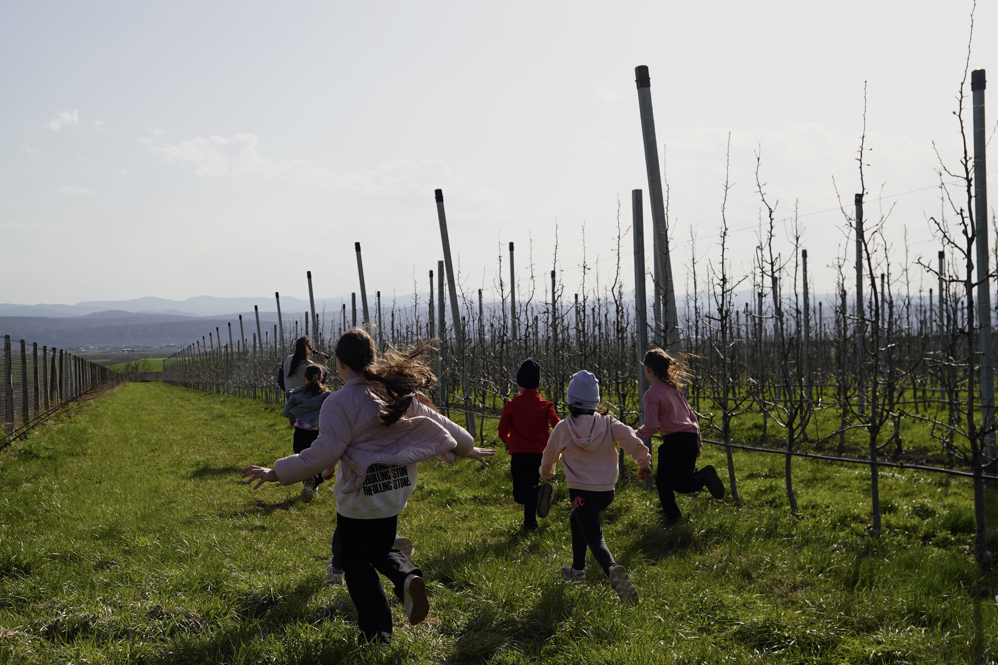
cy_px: 329
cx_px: 489
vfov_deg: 30.5
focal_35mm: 44
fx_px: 1220
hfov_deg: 44.5
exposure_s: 1/1000
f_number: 5
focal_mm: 29
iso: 100
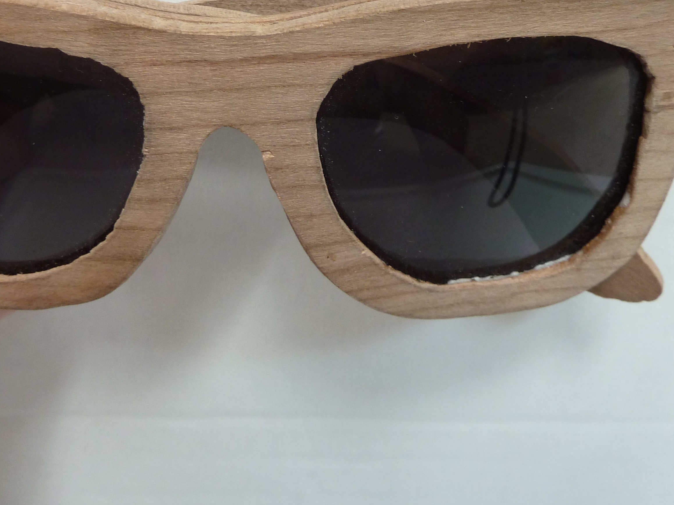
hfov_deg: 43.7
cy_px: 106
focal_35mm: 43
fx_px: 837
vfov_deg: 32.7
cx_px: 274
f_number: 3.3
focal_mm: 4.1
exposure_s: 1/30
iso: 160
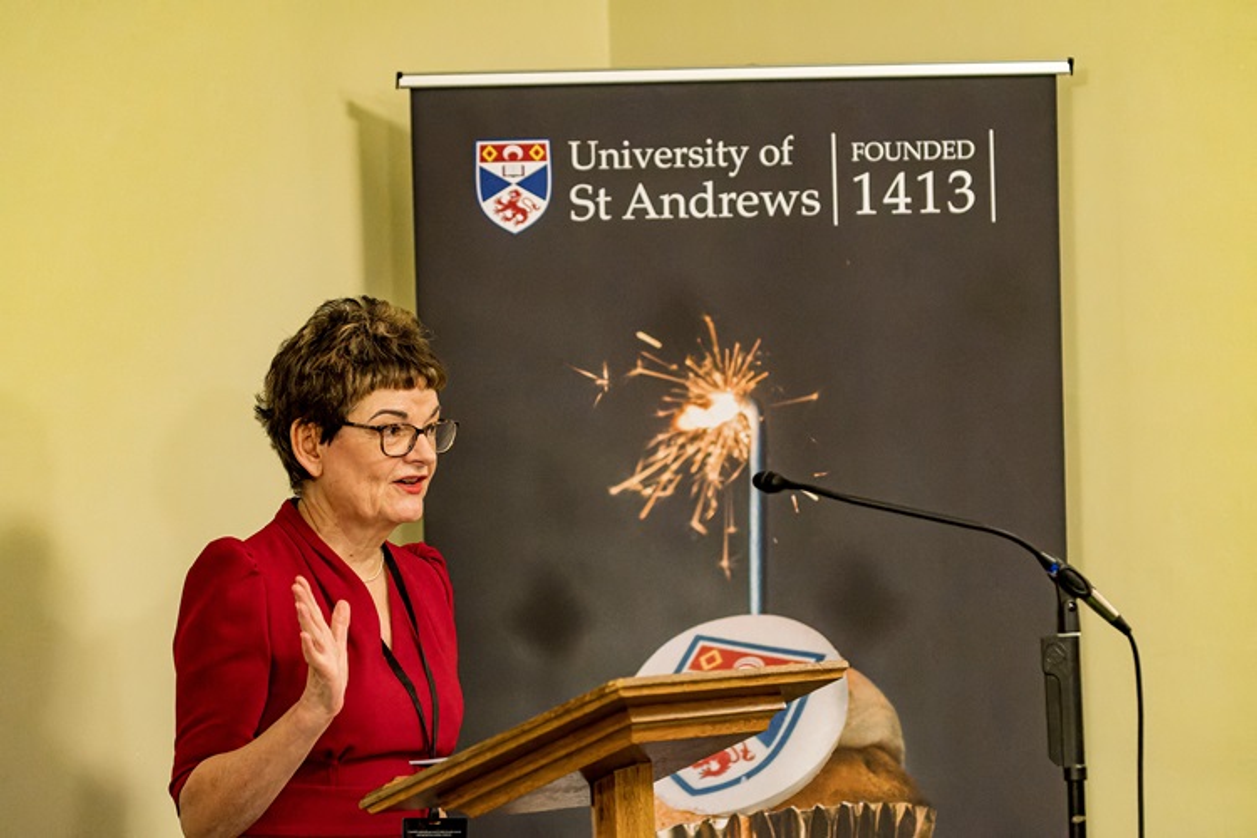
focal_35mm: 174
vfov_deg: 7.9
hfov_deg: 11.8
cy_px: 419
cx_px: 628
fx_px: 6075
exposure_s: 1/200
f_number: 2.8
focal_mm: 116
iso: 5600
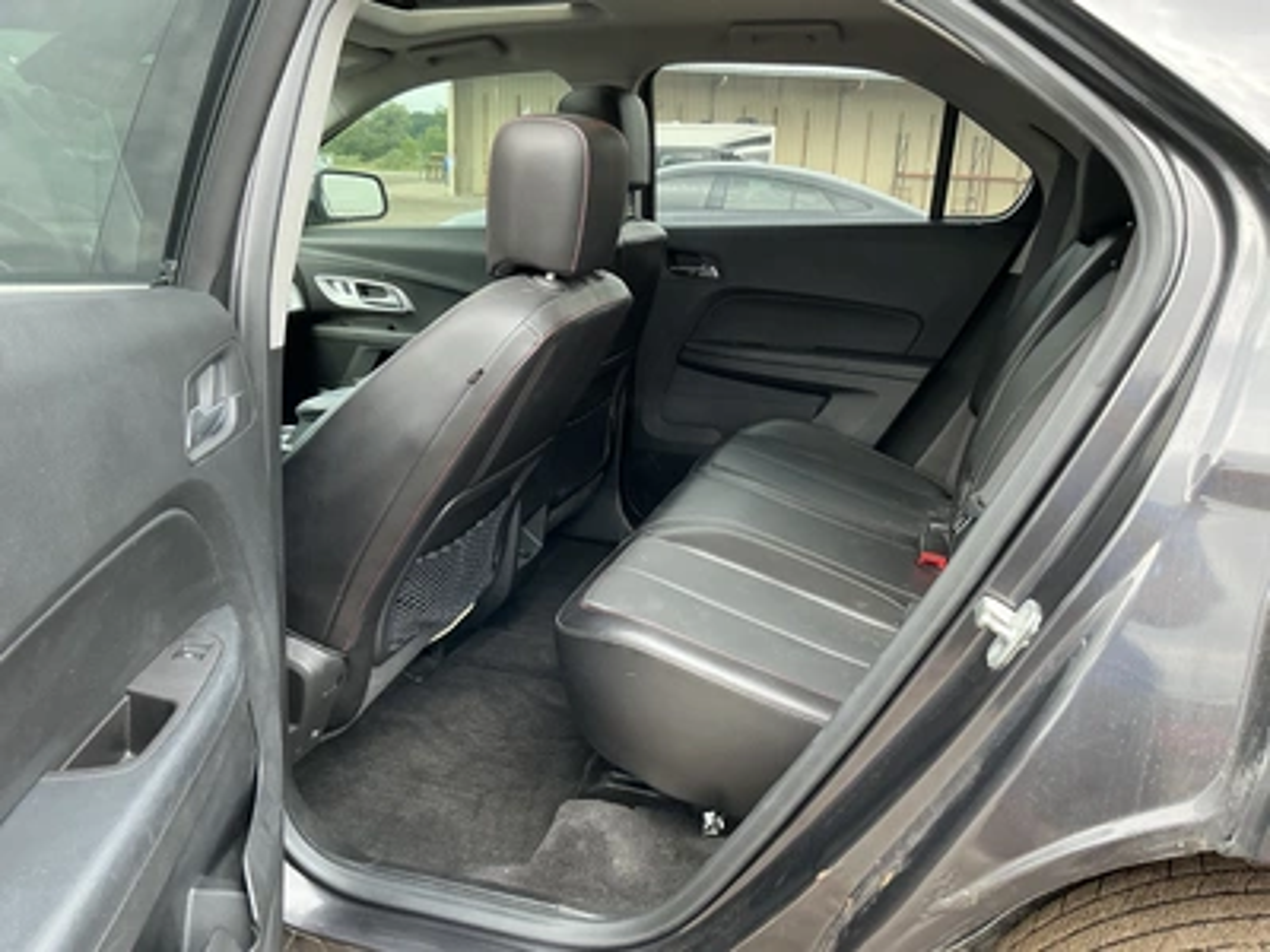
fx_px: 1027
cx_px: 635
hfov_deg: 63.4
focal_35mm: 28
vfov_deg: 49.7
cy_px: 476
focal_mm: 3
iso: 50
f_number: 1.8
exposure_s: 1/122
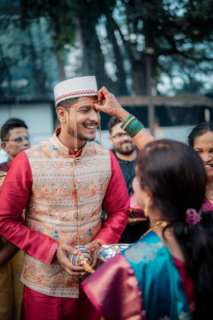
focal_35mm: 35
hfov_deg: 37.9
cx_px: 106
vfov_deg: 54.4
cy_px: 160
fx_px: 311
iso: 250
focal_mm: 35
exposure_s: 1/400
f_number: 1.4
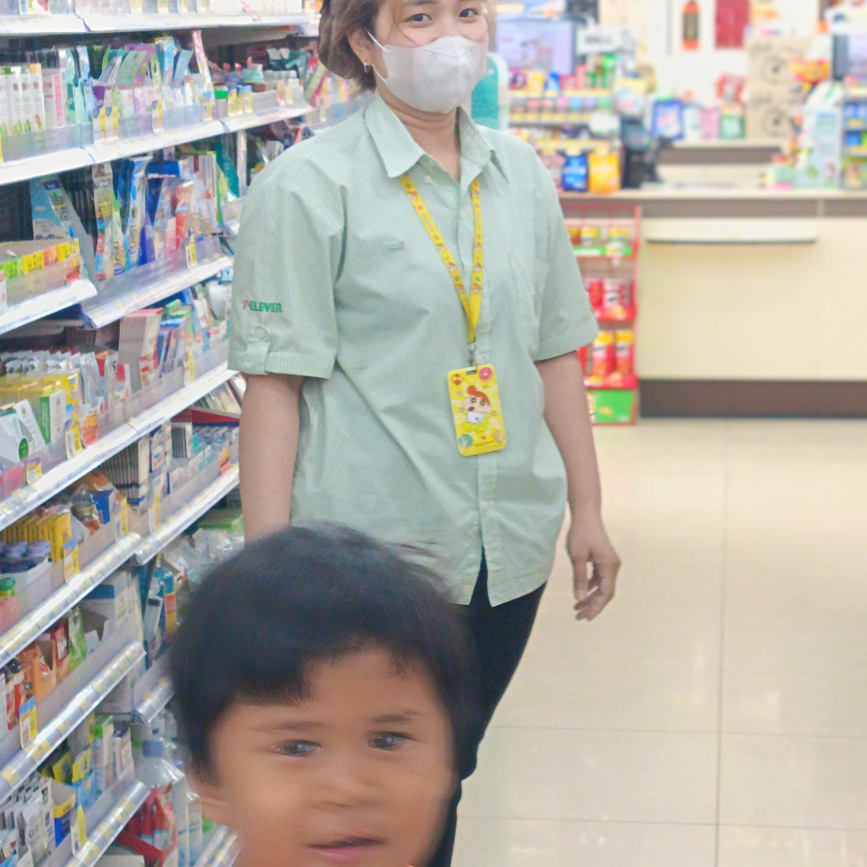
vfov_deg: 18.3
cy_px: 432
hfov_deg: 18.3
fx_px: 2692
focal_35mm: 95
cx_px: 420
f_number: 3.5
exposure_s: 1/33.3
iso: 635
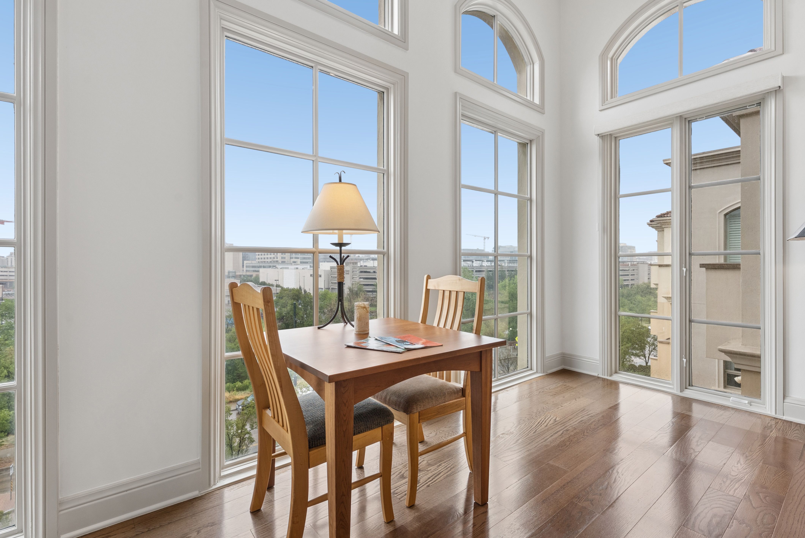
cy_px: 269
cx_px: 402
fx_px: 380
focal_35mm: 17
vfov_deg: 70.5
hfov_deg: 93.2
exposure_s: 1/125
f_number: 9
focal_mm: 17
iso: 640
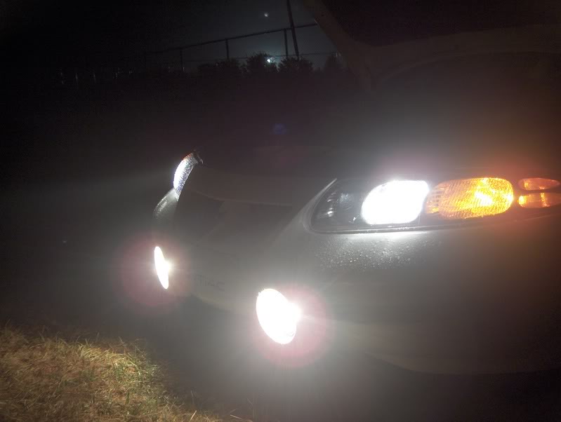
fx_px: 633
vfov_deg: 36.9
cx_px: 280
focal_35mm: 39
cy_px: 211
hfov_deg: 47.8
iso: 100
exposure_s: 1/2.54
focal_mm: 8
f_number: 2.8
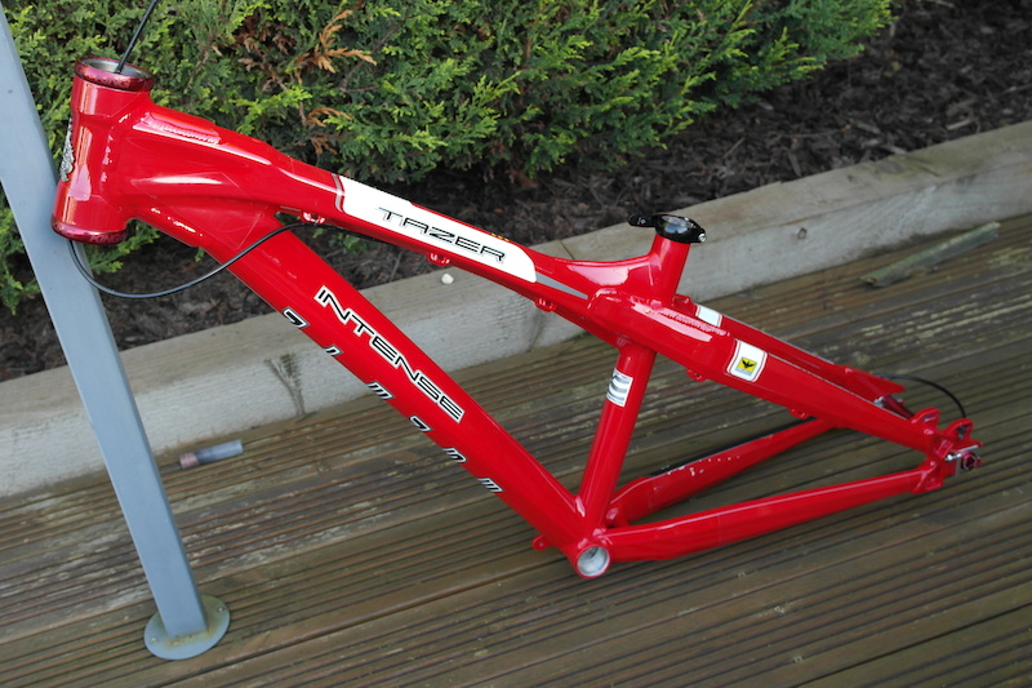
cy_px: 344
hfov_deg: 45.4
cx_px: 516
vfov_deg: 31.2
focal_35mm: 43
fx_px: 1232
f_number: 5.6
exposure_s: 1/50
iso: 200
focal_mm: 28
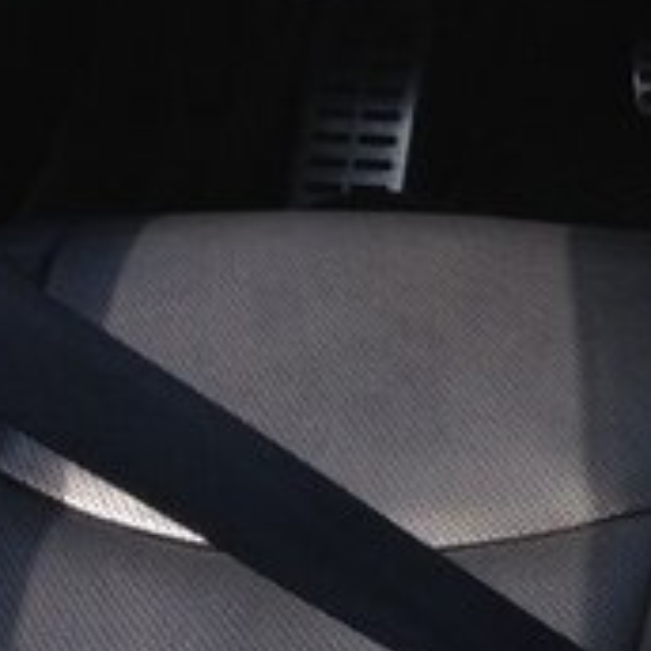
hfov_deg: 14.6
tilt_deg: -11.9
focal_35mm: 112
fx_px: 2383
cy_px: -267
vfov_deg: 14.7
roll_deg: -1.9
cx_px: 954
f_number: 2.4
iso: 50
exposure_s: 1/267
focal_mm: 4.12
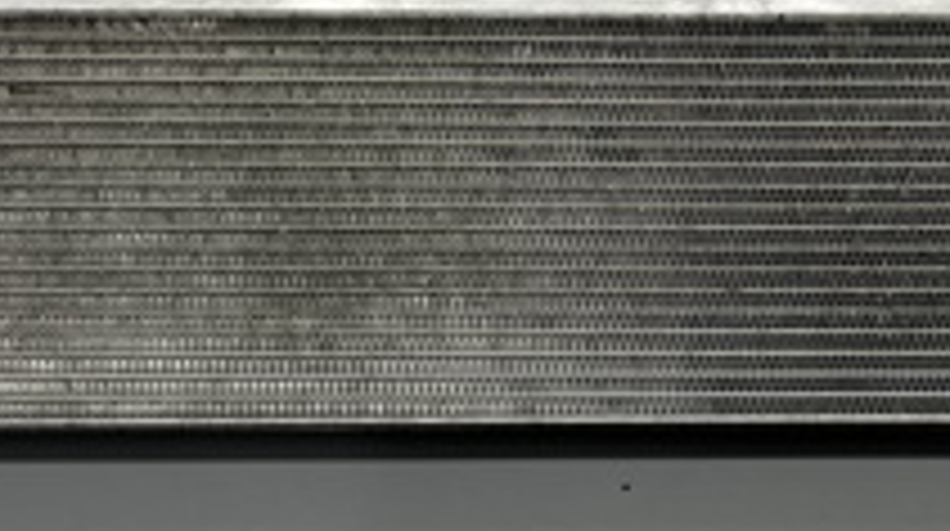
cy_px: 308
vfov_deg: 14.0
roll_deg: +0.1
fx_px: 2163
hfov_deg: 24.2
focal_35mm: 86
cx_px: 819
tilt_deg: -42.0
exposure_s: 1/101
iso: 32
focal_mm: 5.7
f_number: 1.5
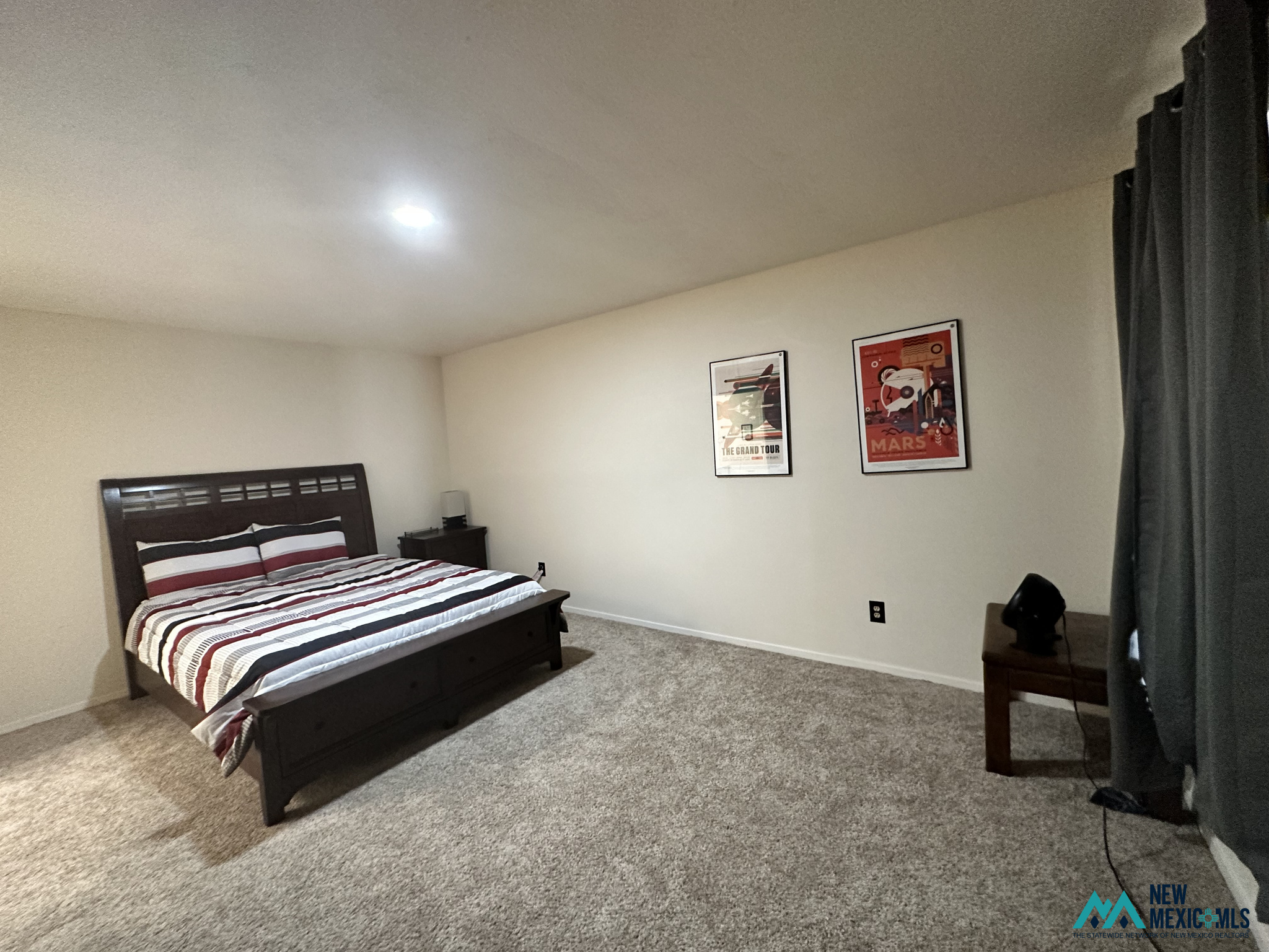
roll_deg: +4.1
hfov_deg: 102.1
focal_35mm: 14
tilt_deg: -2.9
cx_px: 634
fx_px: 513
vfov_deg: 85.7
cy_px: 476
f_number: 2.2
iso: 500
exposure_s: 1/60
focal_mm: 2.22
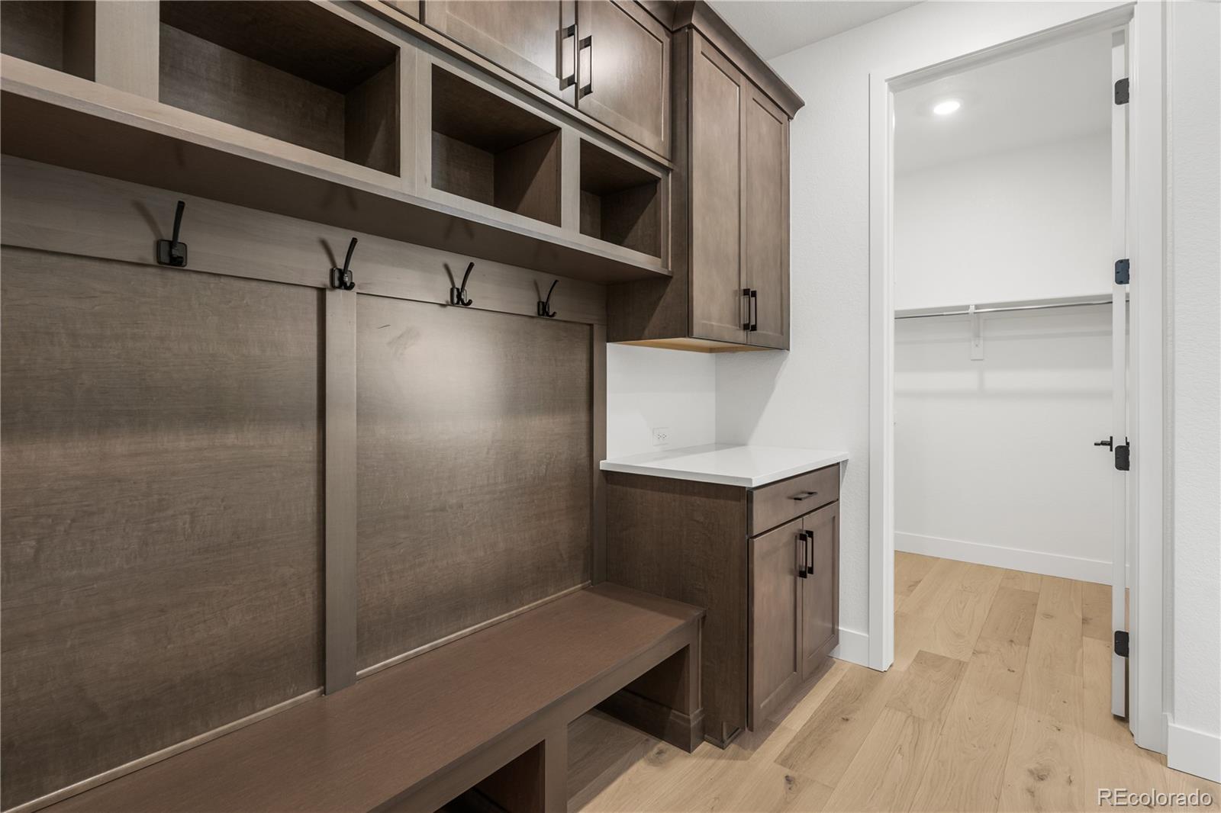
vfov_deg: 70.4
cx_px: 610
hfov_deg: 93.3
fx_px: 576
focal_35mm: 17
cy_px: 406
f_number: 8
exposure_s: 1/3
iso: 400
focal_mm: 17
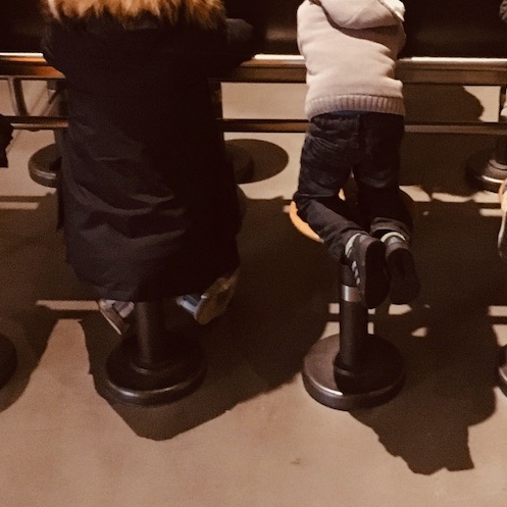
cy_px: 140
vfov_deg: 25.8
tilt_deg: -27.9
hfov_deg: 25.8
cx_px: 372
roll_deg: +0.2
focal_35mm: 66
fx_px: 1094
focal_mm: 4.15
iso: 1000
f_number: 2.2
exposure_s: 1/17
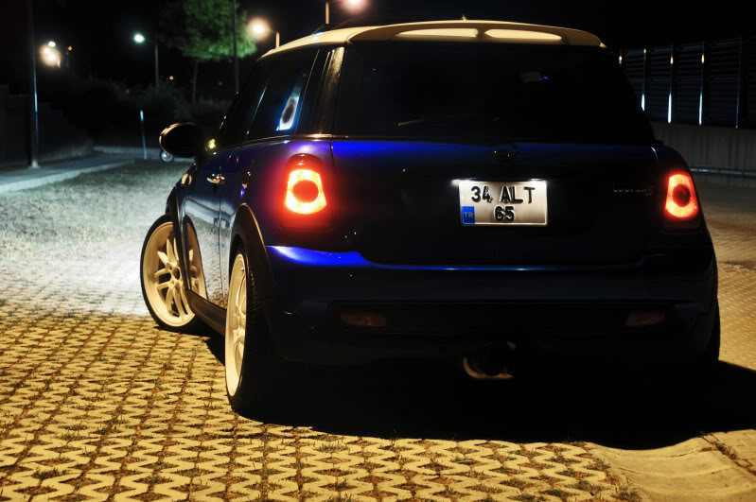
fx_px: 1762
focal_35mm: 84
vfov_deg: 16.2
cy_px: 251
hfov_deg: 24.2
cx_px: 378
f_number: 5
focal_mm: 56
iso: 200
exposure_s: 1
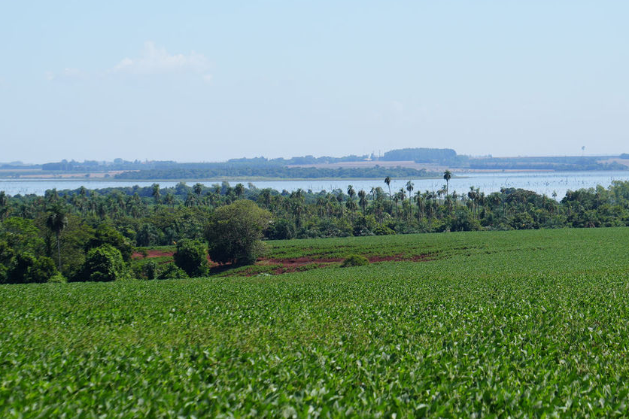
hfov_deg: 10.2
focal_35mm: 201
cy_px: 222
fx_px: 3511
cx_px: 403
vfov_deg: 6.8
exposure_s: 1/250
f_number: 8
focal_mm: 105
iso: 100
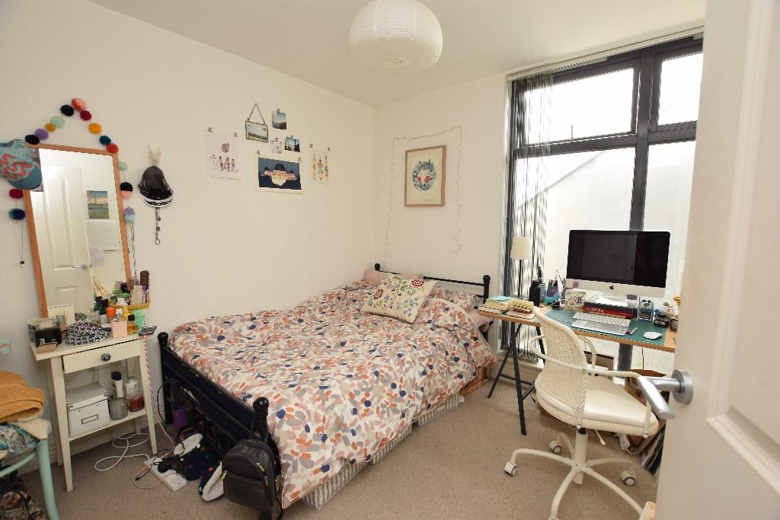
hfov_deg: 100.4
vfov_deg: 77.3
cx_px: 390
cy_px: 260
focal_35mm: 15
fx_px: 325
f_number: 5
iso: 250
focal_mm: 10
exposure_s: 1/40
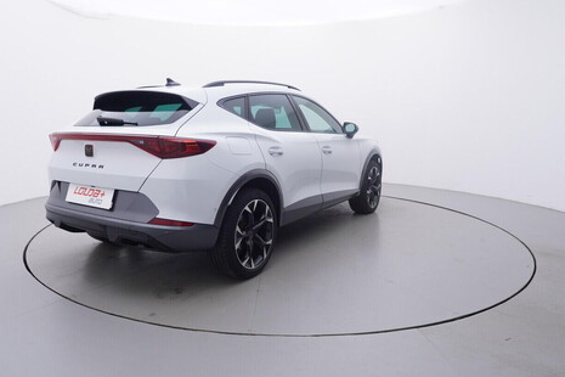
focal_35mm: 27
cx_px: 240
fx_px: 417
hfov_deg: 67.8
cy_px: 168
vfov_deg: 48.5
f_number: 5
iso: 200
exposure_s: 1/80
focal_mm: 15
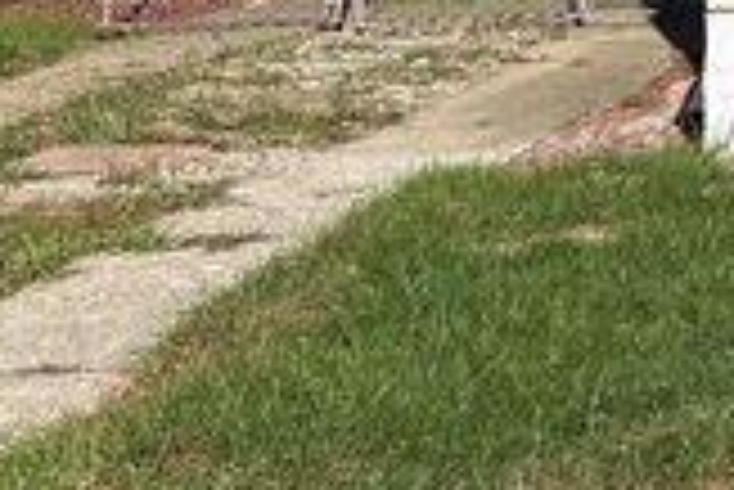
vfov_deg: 7.6
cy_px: -656
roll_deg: +0.9
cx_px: 2125
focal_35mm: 170
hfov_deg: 9.6
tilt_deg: +5.6
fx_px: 3469
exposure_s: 1/6993
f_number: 1.6
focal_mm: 5.96
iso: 50
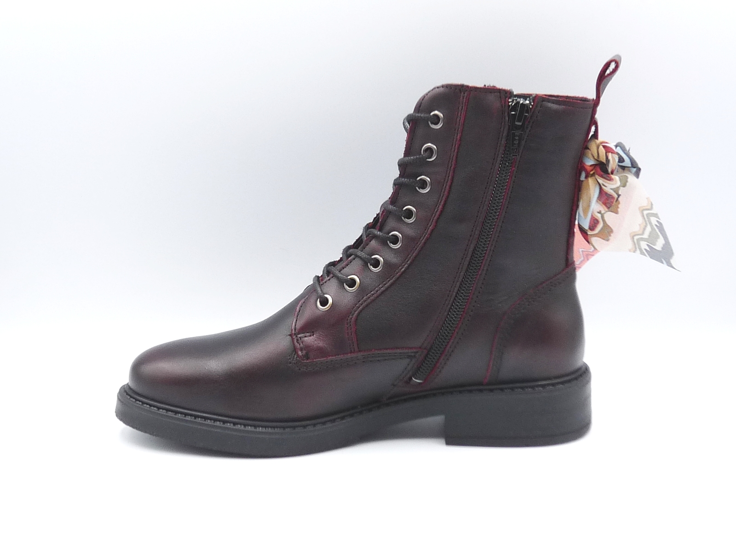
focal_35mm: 50
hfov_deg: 38.2
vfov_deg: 29.1
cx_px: 368
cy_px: 276
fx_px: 1063
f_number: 4
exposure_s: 1/125
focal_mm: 4.9
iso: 100
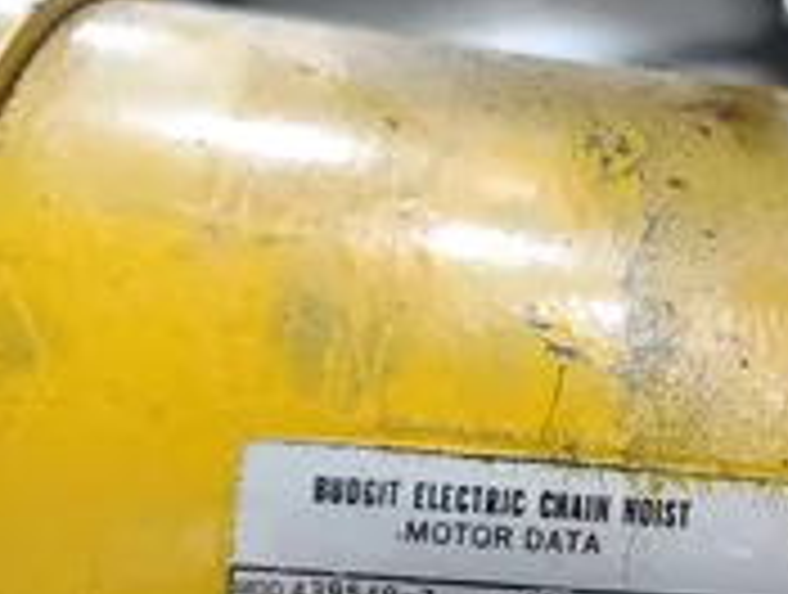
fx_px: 1300
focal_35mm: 57
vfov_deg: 24.7
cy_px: 580
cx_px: 680
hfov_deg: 32.4
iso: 250
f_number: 1.8
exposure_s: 1/39
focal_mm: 7
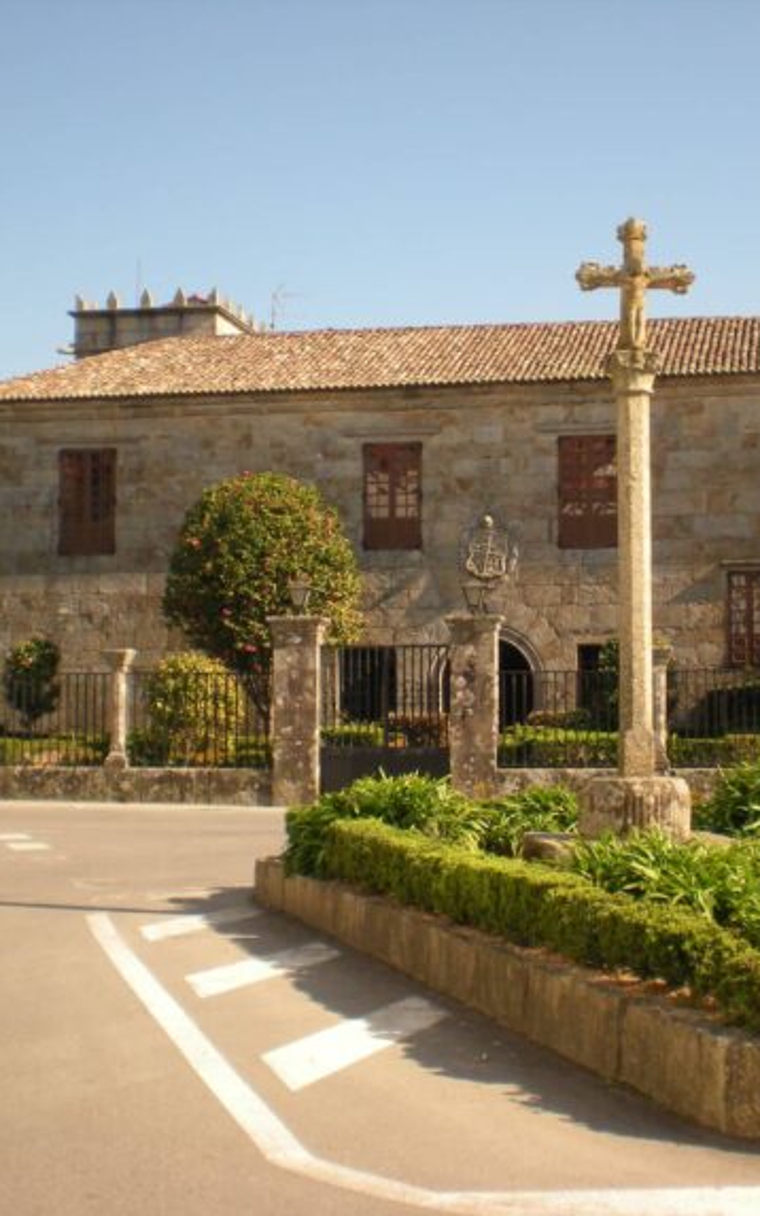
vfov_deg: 37.5
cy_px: 607
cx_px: 473
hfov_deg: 23.9
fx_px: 1790
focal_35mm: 54
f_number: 4.6
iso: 64
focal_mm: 6.3
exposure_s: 1/260
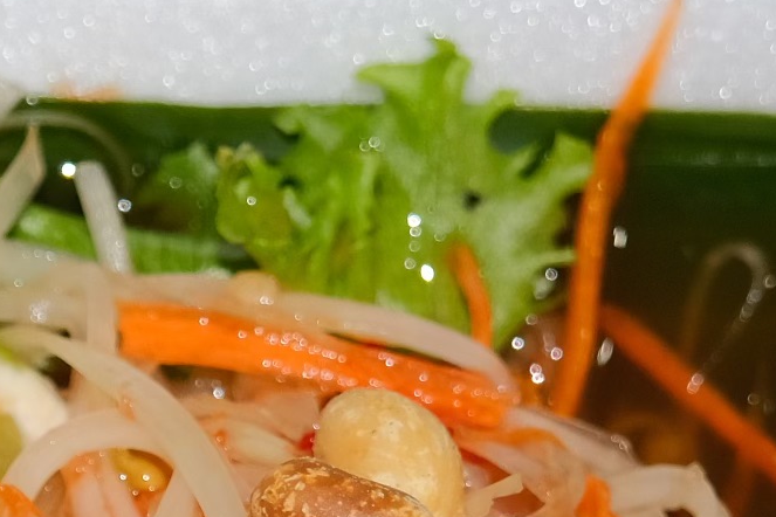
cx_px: -73
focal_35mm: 301
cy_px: 1016
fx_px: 6488
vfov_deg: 4.5
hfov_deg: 6.8
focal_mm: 42.9
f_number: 4
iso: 640
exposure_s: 1/20
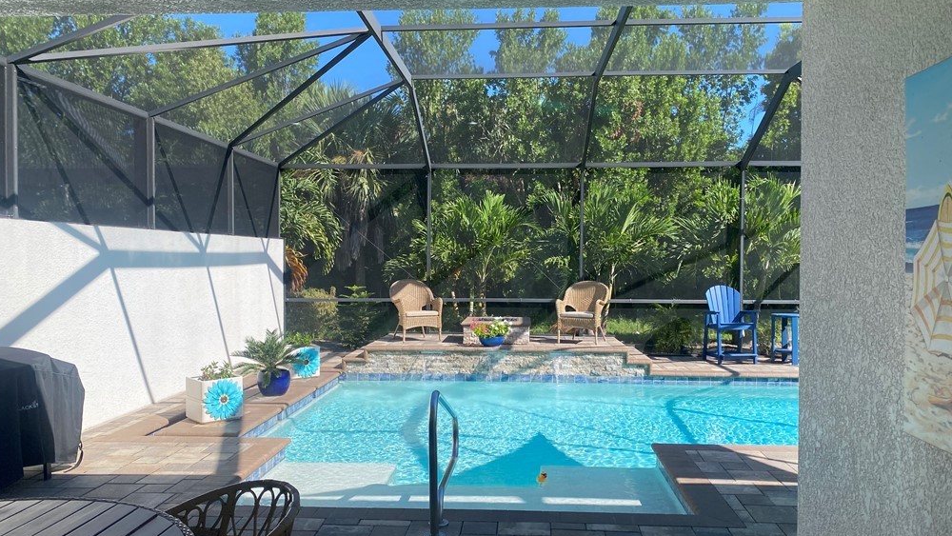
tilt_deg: -0.1
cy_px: 280
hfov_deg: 66.1
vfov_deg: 40.2
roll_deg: -0.5
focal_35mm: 29
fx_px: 732
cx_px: 480
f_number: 1.8
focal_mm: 4.25
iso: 32
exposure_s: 1/822
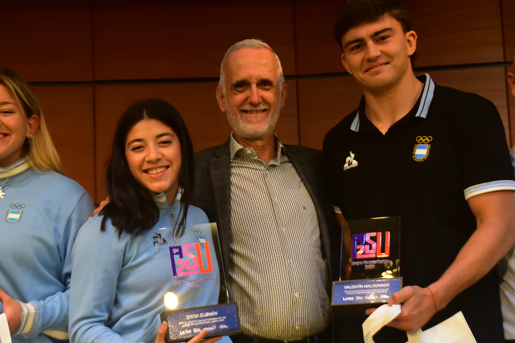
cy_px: 296
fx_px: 944
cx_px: 190
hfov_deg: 30.4
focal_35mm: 66
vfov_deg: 20.3
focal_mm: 32
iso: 1250
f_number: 2.8
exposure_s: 1/50
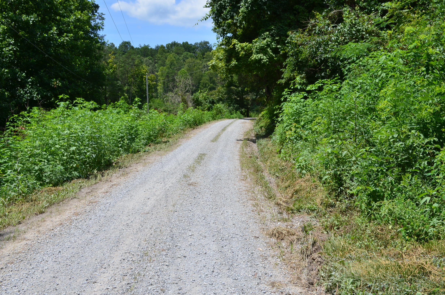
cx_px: 222
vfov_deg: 31.8
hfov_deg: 46.5
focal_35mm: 42
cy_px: 148
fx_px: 518
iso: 200
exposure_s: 1/250
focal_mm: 28
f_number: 10
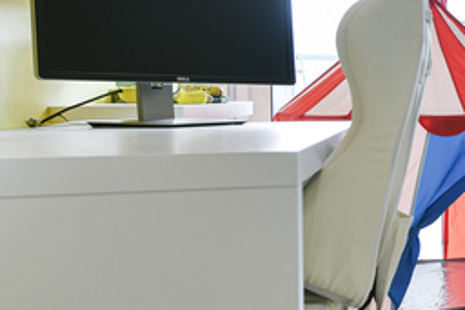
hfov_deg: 18.9
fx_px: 930
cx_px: 905
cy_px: 121
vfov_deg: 18.9
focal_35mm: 72
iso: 200
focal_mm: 18
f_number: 7.1
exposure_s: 1/30
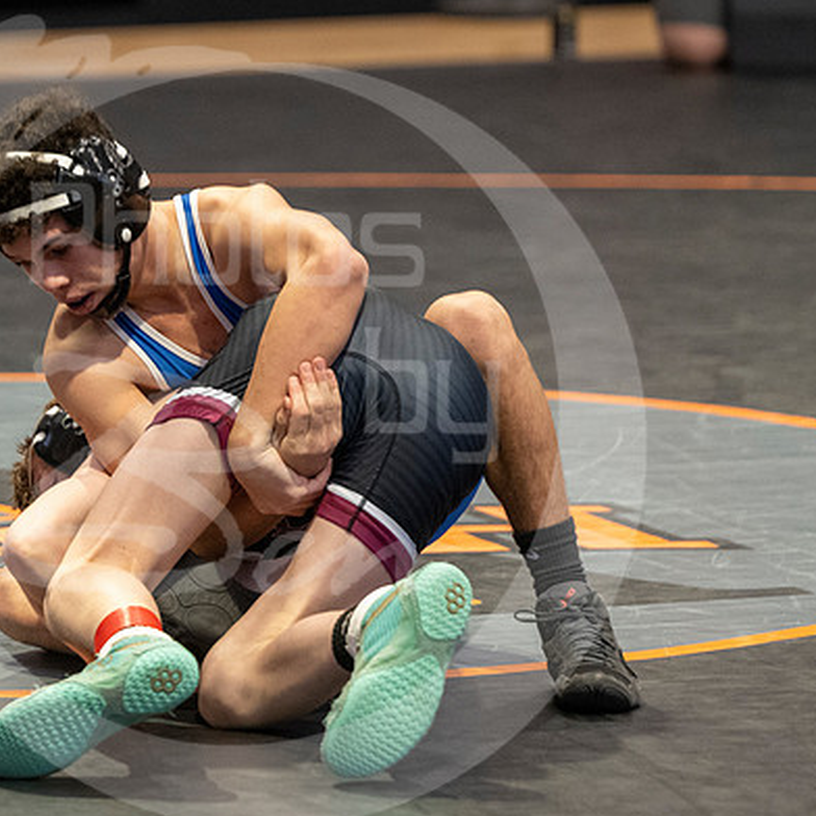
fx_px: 8001
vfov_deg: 5.8
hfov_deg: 5.8
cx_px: 99
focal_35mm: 300
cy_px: 599
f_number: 2.8
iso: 3200
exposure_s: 1/1000
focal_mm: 130
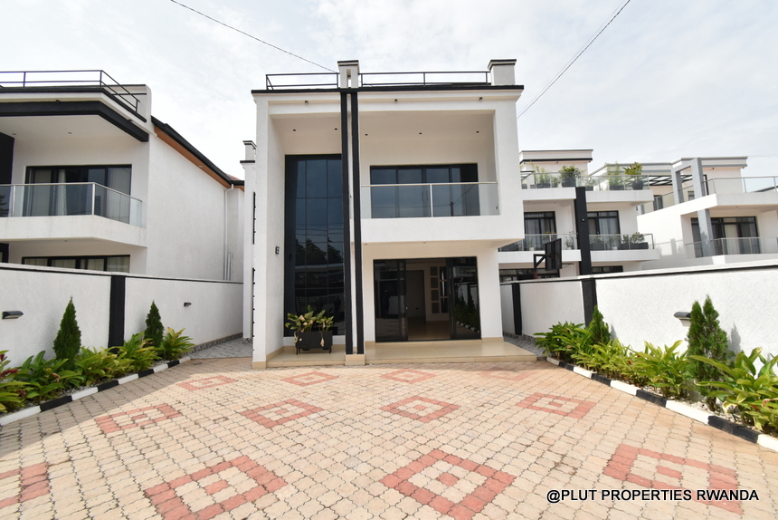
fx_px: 324
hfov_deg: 100.4
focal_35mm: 15
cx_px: 389
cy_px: 260
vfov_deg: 77.4
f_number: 8
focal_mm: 10
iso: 500
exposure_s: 1/1000
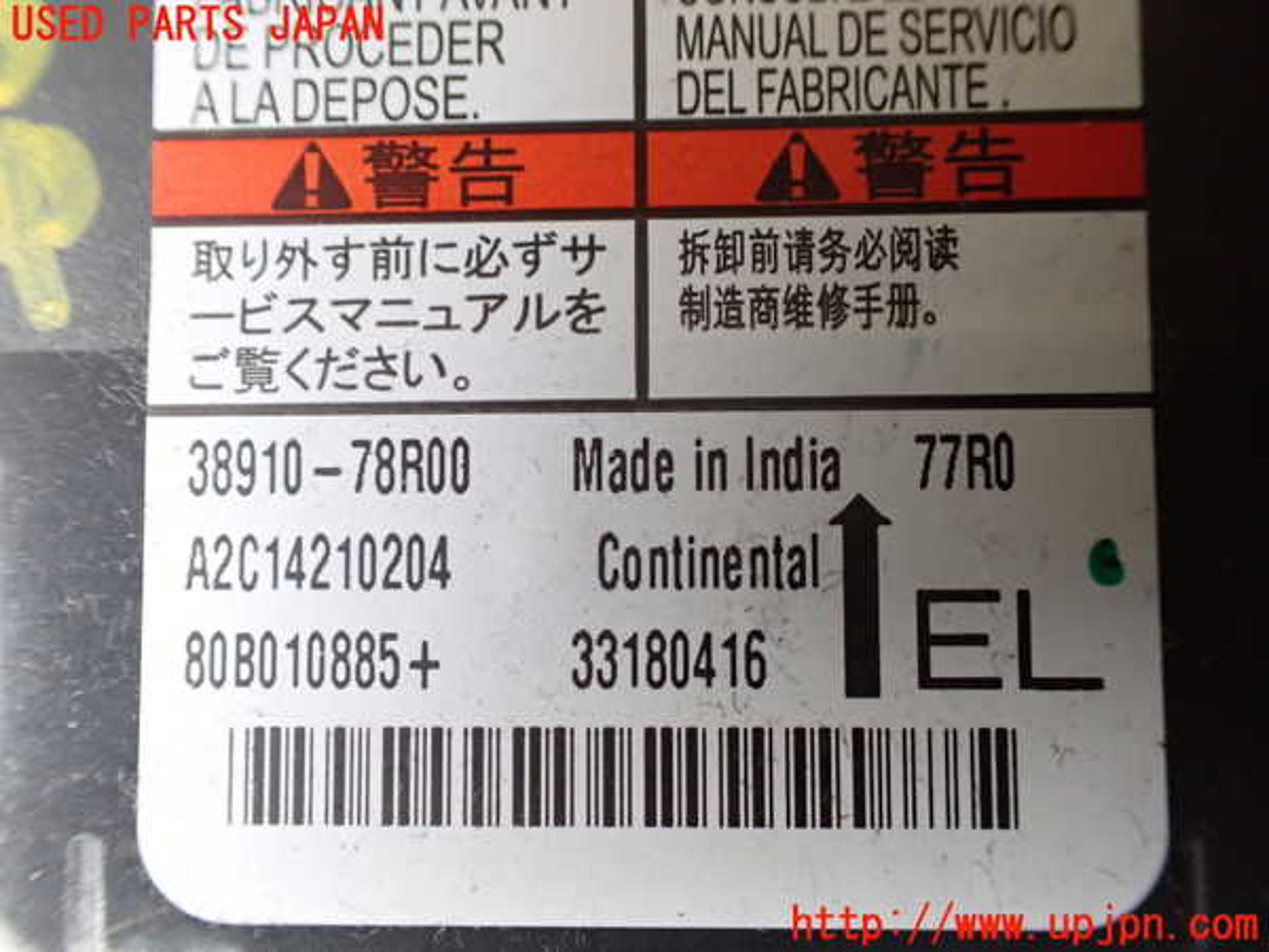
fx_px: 1100
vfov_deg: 46.8
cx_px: 634
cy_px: 476
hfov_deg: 60.0
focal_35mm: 30
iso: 800
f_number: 2.3
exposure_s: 1/80
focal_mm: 5.4
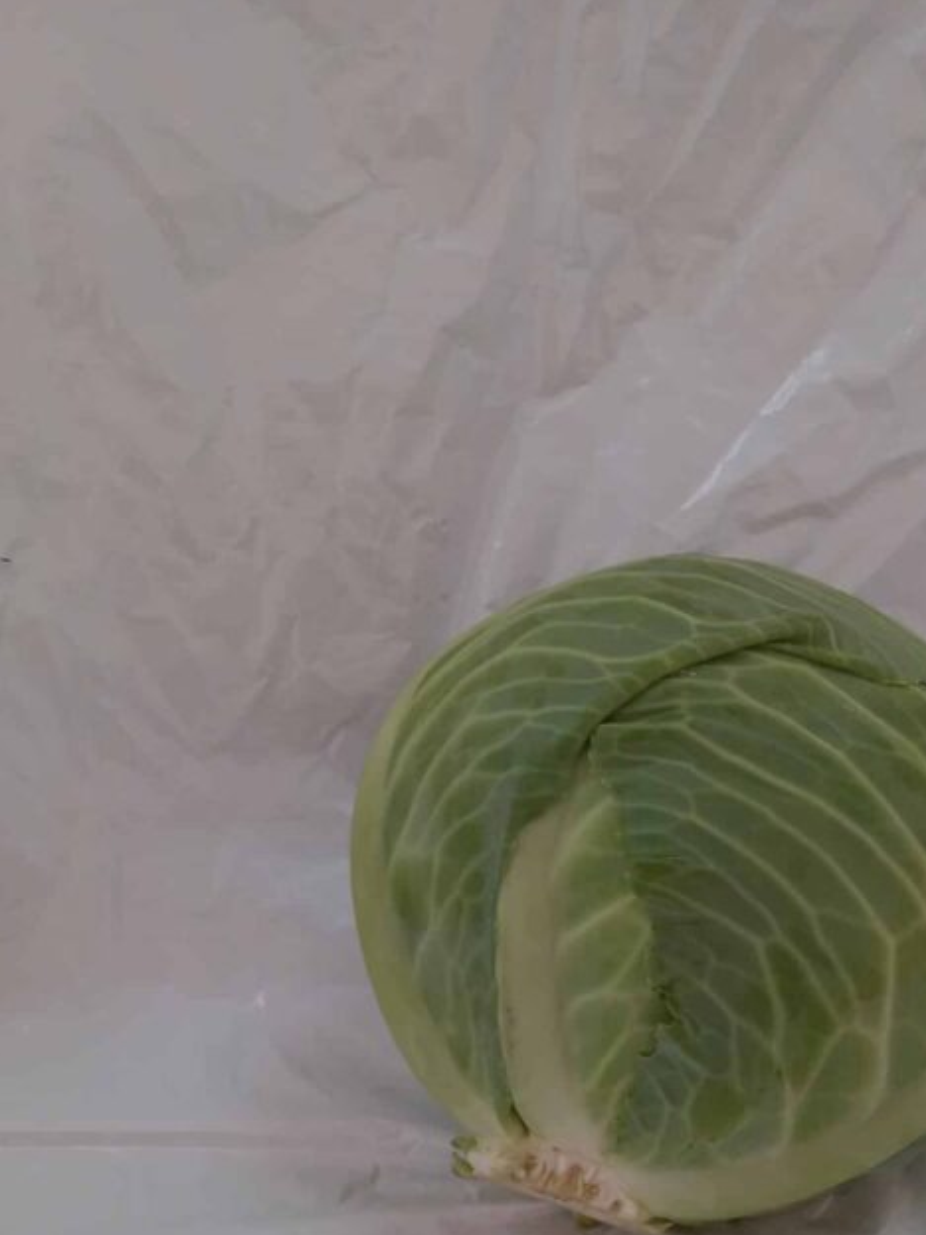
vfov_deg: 43.6
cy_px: 994
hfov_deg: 34.5
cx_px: 681
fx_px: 1462
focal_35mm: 41
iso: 80
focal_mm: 4.6
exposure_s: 1/50
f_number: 1.8
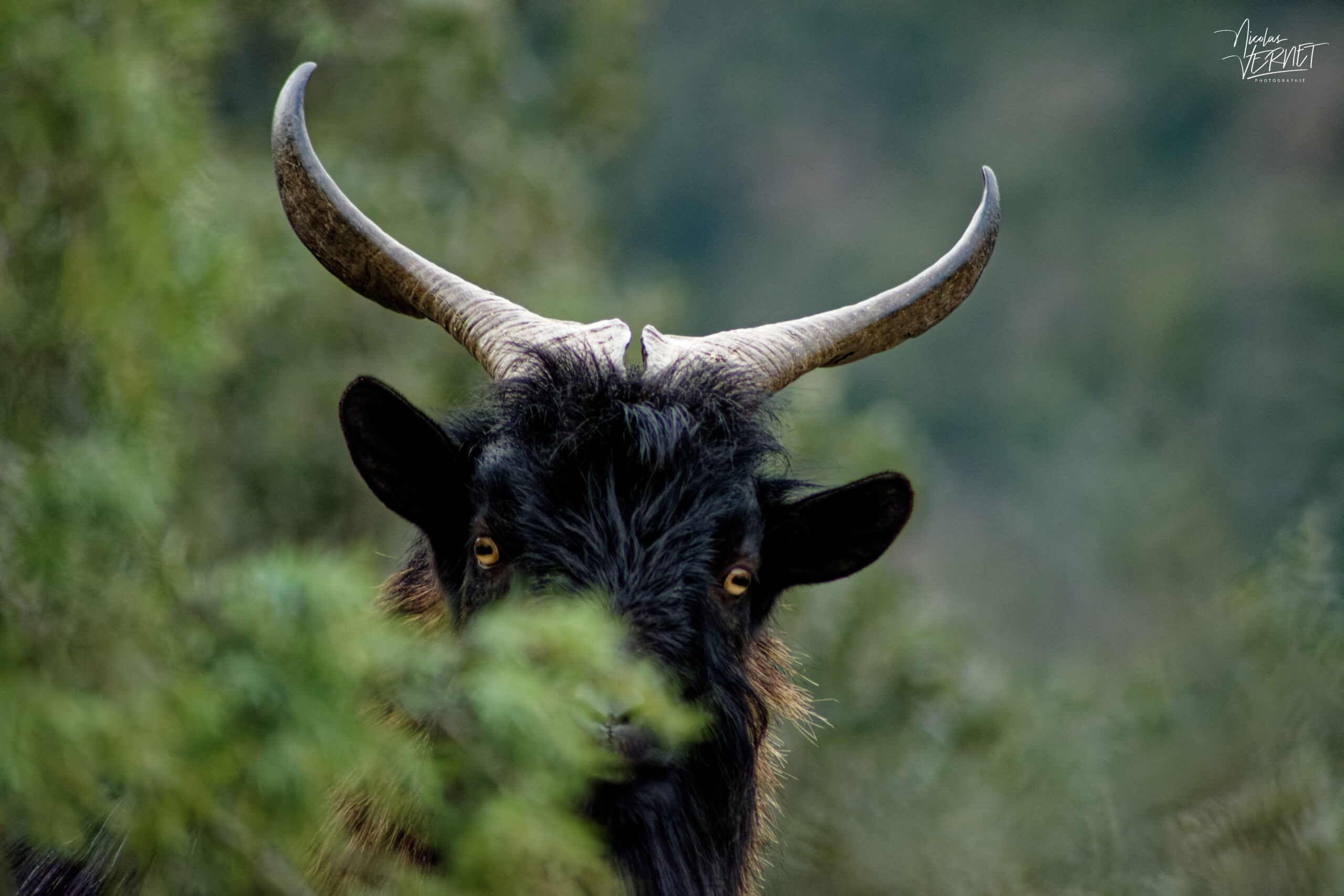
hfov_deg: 4.6
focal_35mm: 450
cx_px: 672
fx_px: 16800
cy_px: 448
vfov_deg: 3.1
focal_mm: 300
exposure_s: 1/1000
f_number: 5.6
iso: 2800
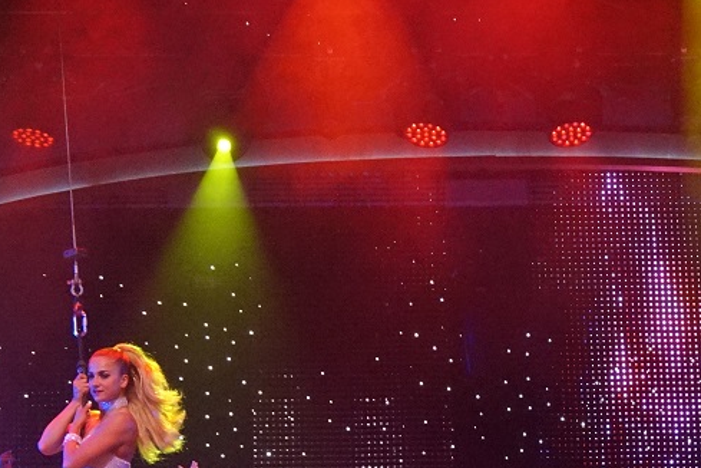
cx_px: 549
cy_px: 523
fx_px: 2278
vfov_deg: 11.5
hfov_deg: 17.4
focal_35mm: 117
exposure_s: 1/160
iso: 2500
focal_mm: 28
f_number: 4.5
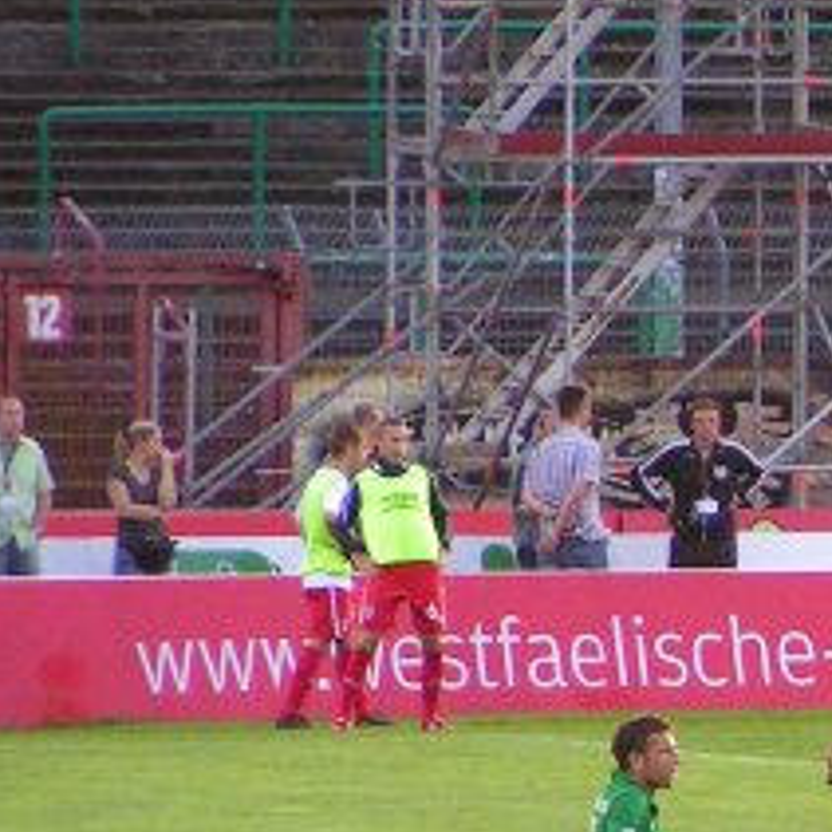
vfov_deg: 2.4
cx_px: 1498
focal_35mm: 725
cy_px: 789
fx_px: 19715
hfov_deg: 2.4
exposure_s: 1/160
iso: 200
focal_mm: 33
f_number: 3.5
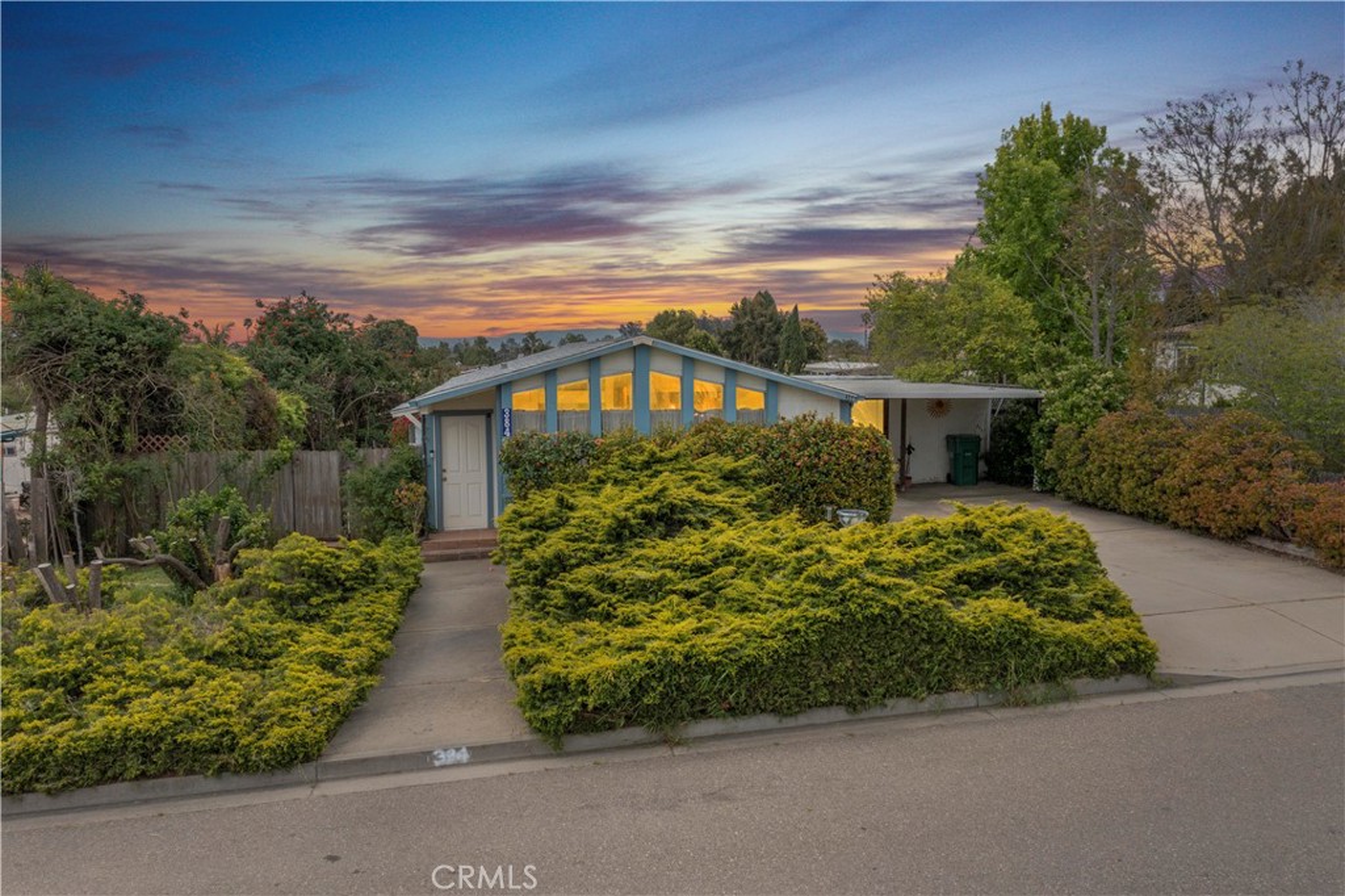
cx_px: 672
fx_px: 1046
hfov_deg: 65.5
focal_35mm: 28
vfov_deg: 46.4
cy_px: 448
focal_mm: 10.26
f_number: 6.3
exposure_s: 1/500
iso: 100
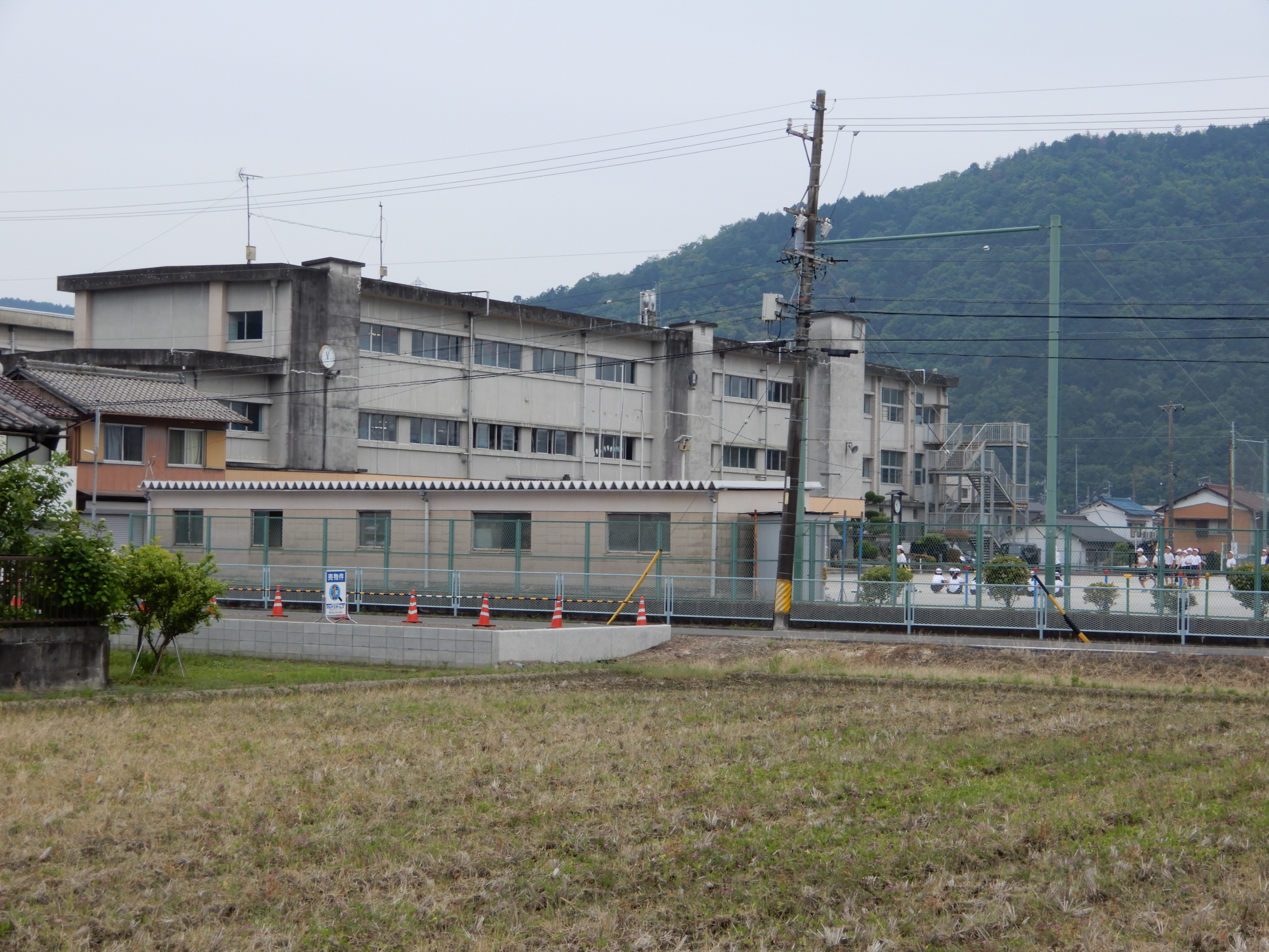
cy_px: 476
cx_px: 634
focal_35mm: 65
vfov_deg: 22.6
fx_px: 2383
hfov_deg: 29.8
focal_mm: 11.6
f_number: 4.5
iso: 80
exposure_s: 1/320
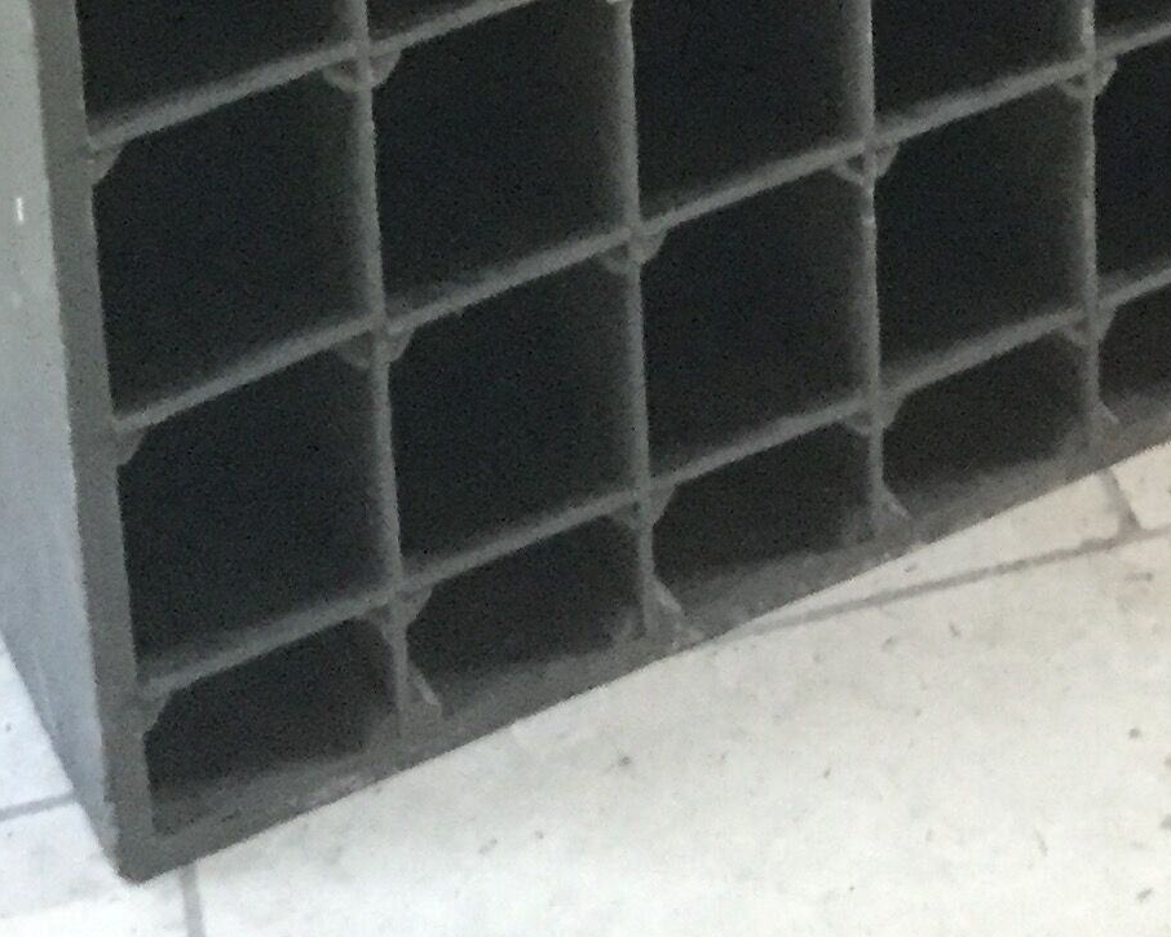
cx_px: 1043
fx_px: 3778
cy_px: -1075
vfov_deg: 12.2
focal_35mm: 109
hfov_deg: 17.4
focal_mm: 3.3
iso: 250
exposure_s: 1/33
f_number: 2.4
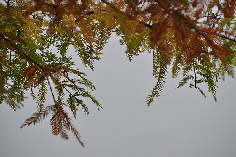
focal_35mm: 195
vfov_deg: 7.0
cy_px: 78
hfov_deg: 10.6
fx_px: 1277
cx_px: 118
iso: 800
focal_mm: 130
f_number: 8
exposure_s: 1/50
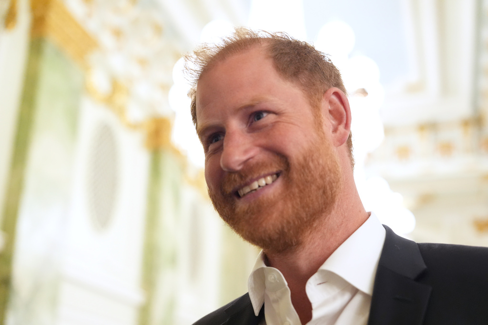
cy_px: 162
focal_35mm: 49
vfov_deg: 27.5
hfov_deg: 40.4
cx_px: 244
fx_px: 664
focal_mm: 49
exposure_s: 1/320
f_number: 2.8
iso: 5000
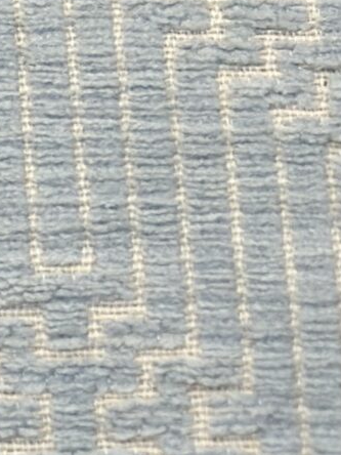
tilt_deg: -20.2
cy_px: 362
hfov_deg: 5.2
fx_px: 3638
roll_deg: +0.6
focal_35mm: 277
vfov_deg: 7.1
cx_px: -424
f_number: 1.78
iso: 80
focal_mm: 6.86
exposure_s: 1/254
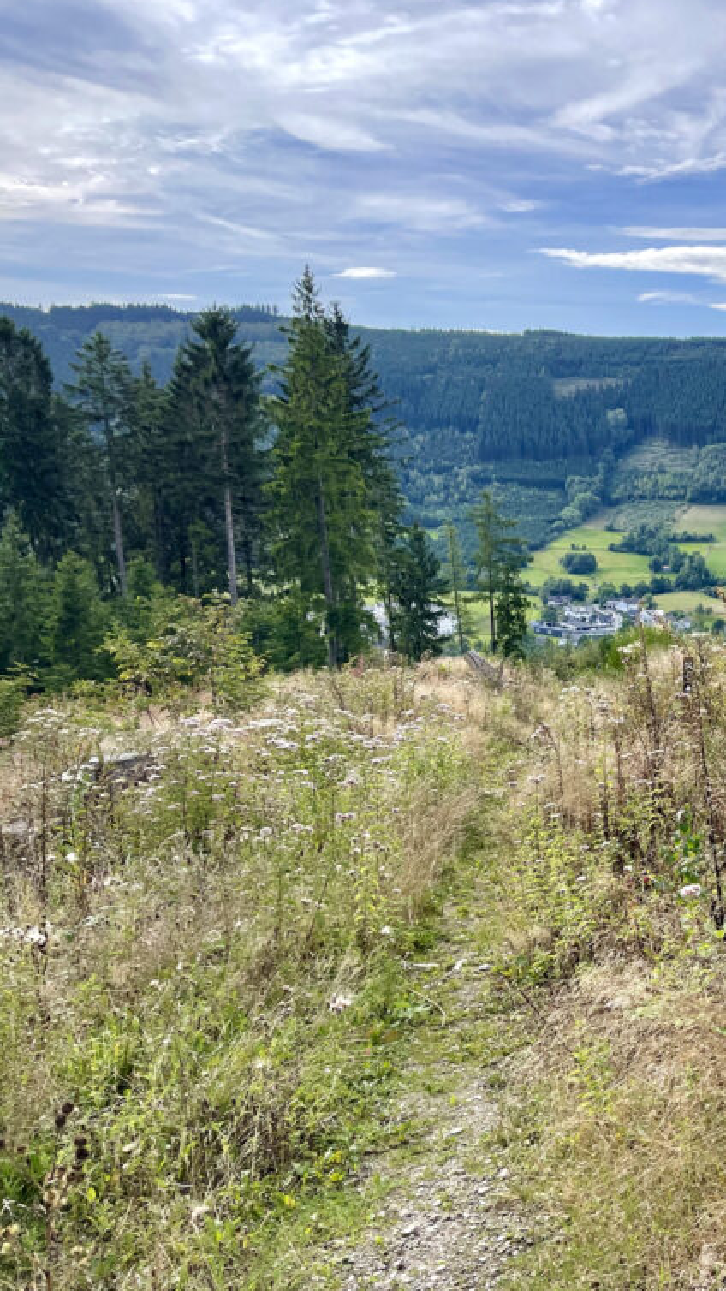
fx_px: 1267
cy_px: 637
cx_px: 836
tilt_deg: -8.0
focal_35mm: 37
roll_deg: -0.9
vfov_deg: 54.0
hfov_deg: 28.5
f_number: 1.6
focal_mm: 5.1
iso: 32
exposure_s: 1/2488
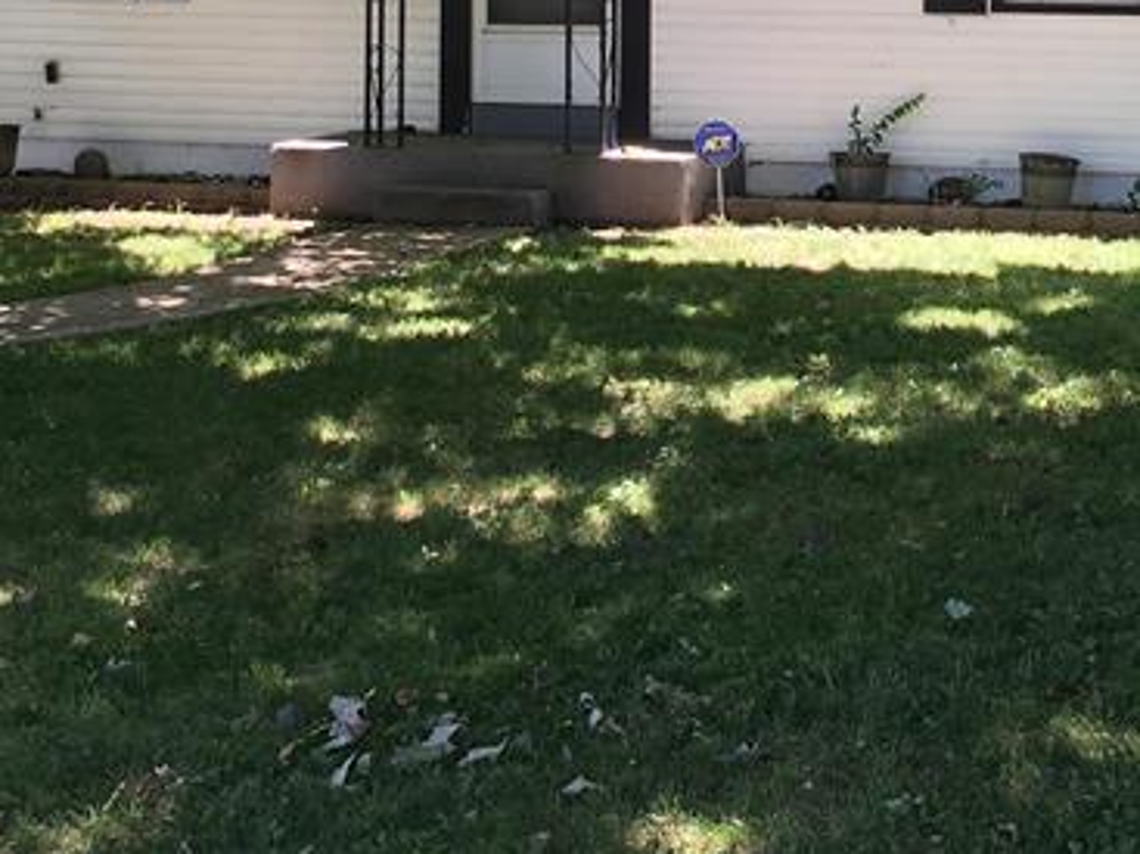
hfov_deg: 24.0
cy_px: -31
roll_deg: -1.1
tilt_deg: -0.5
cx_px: 795
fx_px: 2667
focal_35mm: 81
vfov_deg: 17.7
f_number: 2.2
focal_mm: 4.15
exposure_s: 1/122
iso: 25
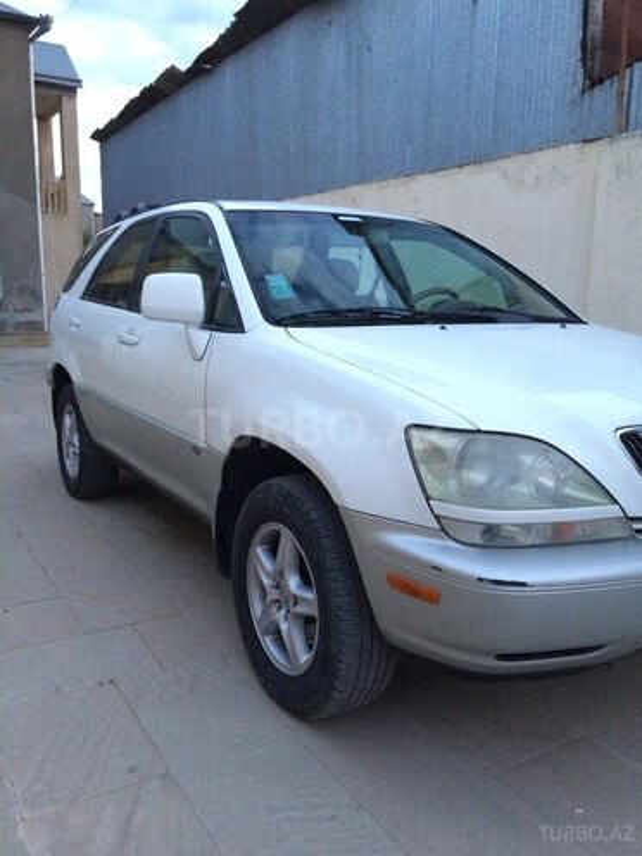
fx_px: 717
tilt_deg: -12.8
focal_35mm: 29
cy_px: 428
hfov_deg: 48.2
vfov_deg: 61.7
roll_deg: -0.6
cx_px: 321
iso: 320
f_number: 2.2
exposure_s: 1/33
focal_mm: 4.15
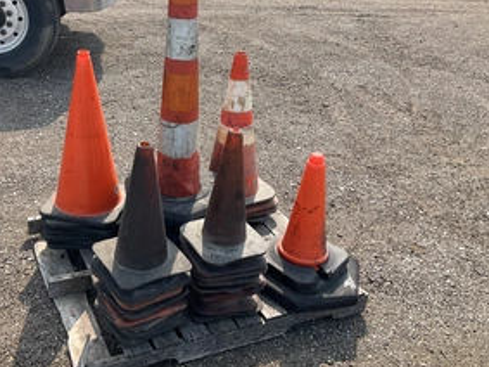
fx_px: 579
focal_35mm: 41
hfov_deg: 45.3
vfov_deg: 35.0
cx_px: 176
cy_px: 149
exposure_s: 1/691
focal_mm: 3
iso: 25
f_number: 1.8
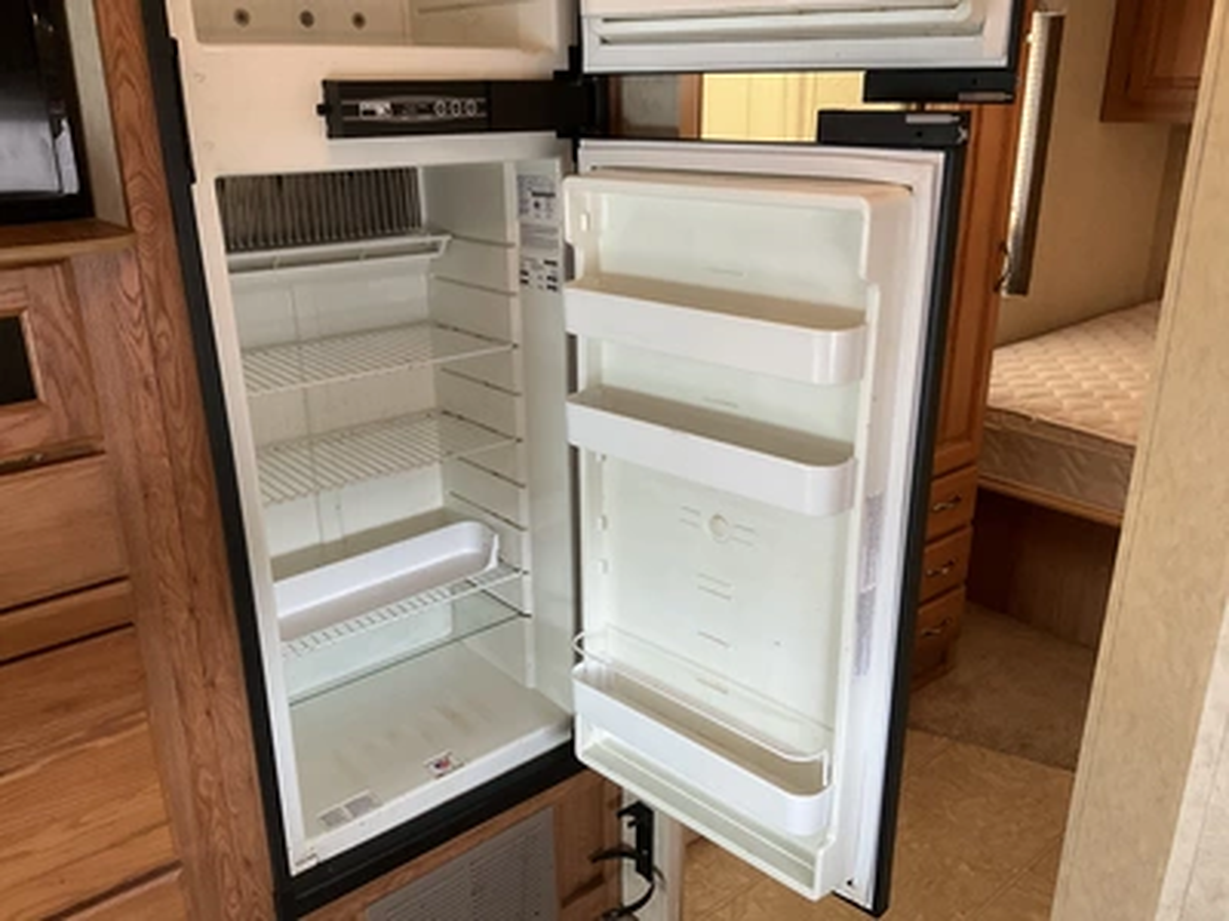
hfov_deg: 61.7
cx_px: 614
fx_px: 1030
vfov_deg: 48.2
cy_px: 460
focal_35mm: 29
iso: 80
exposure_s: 1/60
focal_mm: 3
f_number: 1.8
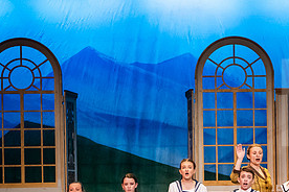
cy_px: 185
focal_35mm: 147
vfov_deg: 9.3
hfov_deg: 13.9
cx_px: 250
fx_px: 1180
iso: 3200
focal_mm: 70
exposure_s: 1/200
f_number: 3.2
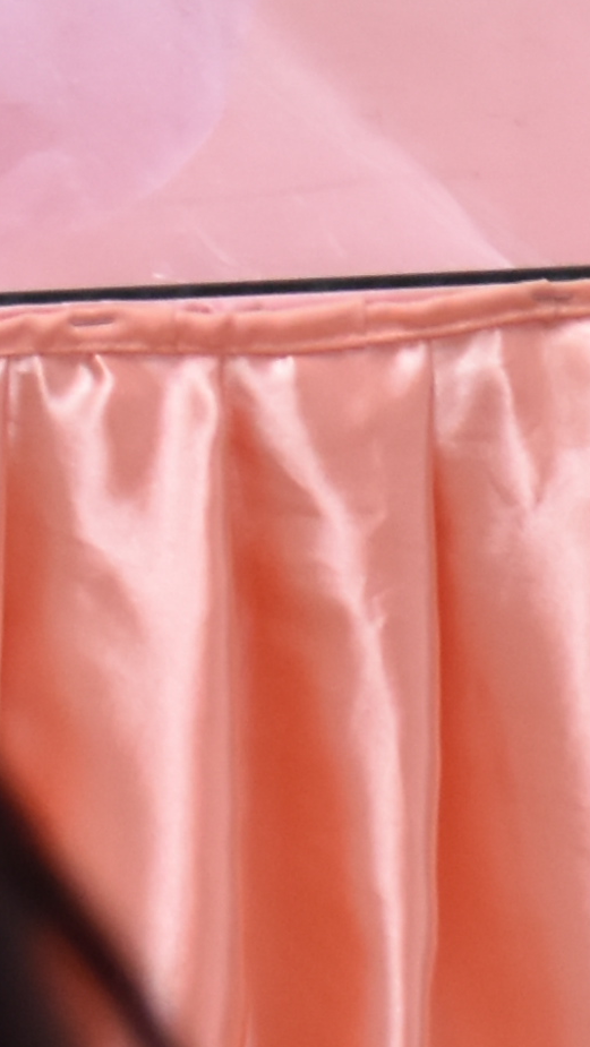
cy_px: -1101
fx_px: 9058
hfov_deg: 3.7
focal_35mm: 326
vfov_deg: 6.4
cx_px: 120
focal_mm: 32
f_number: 4.5
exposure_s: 1/80
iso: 800
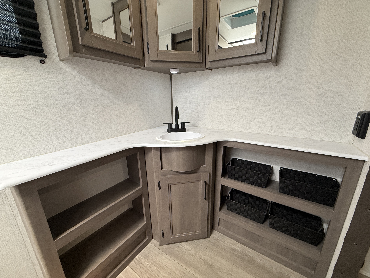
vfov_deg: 85.7
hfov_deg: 102.1
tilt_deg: -17.3
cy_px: 139
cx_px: 185
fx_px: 150
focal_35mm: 14
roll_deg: +0.0
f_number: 2.2
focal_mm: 2.22
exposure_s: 1/95
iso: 125
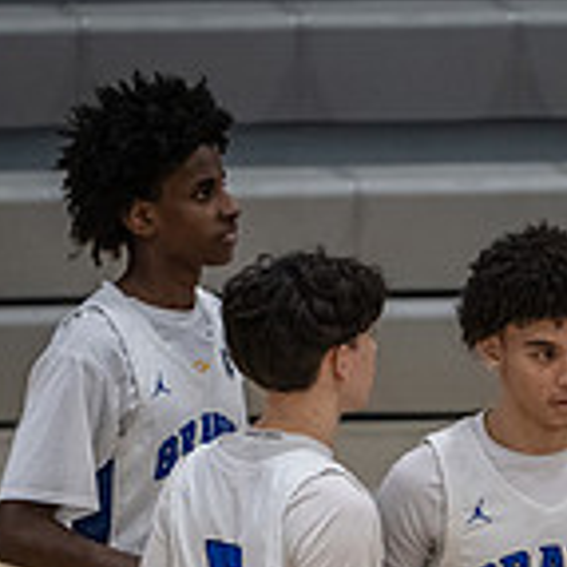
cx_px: 611
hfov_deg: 2.2
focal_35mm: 782
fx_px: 14492
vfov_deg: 2.2
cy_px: 684
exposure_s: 1/1000
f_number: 2.8
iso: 4000
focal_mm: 200
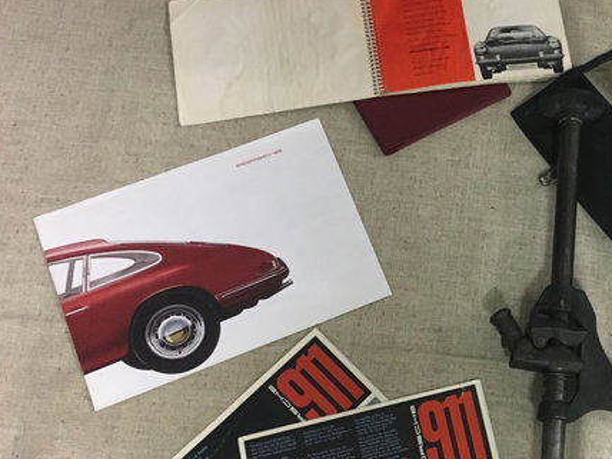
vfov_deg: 27.9
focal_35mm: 52
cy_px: 290
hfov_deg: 34.8
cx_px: 546
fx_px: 919
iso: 250
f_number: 2.2
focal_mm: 4.15
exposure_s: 1/17
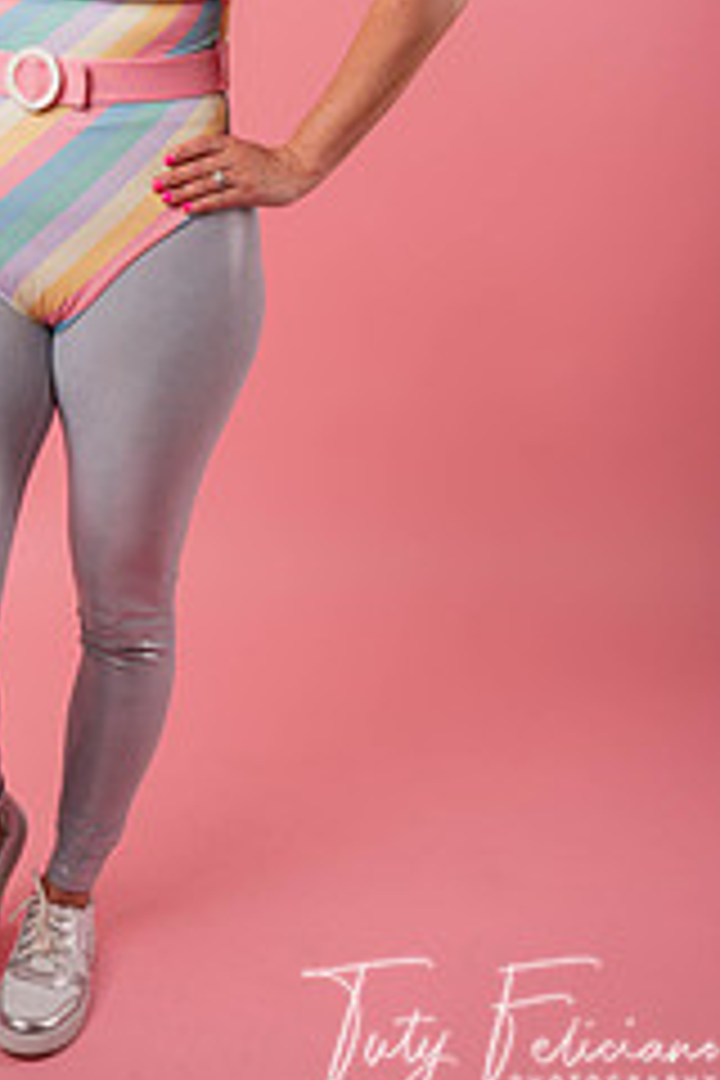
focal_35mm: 73
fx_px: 2190
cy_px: 176
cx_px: 112
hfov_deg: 18.4
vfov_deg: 27.0
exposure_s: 1/100
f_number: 5
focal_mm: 39
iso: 160
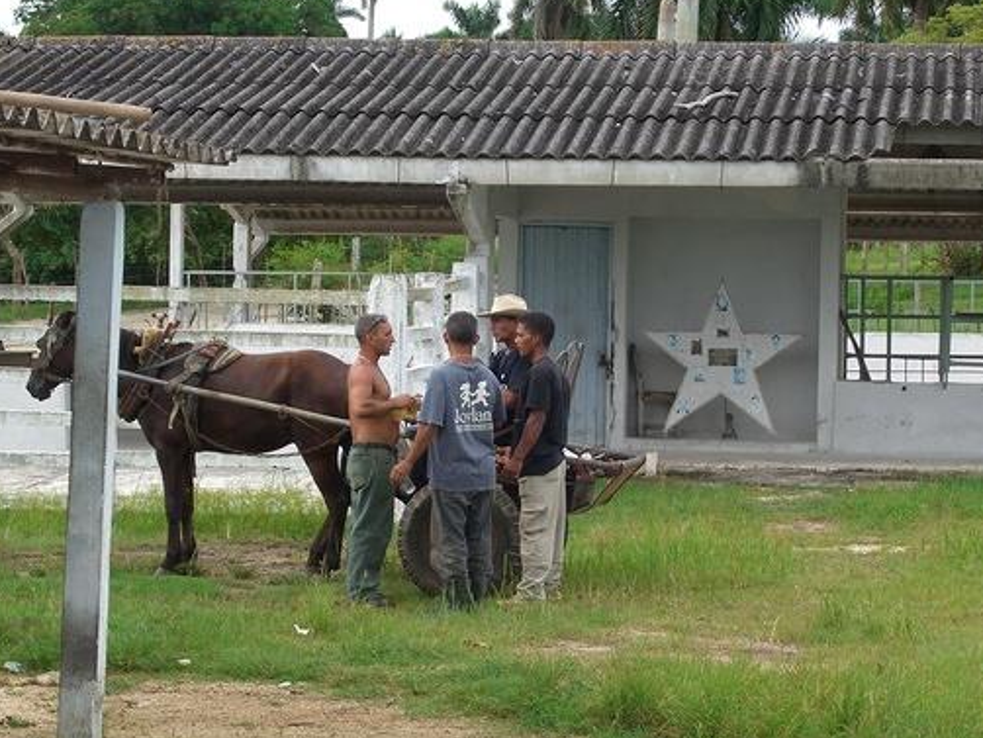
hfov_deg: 16.3
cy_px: 382
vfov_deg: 12.3
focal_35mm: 121
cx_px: 511
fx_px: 3438
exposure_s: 1/125
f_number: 4.8
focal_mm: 19.7
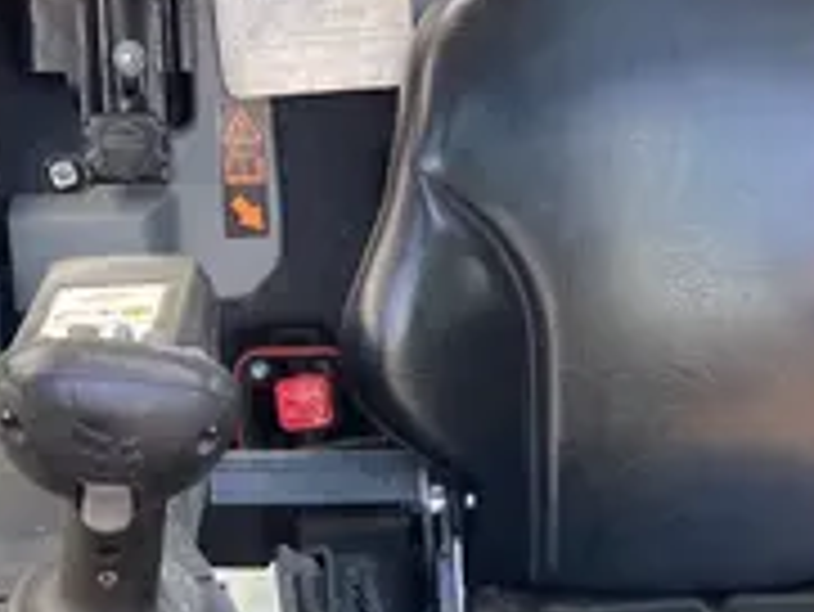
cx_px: 733
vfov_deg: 17.3
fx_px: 2000
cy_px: 412
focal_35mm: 85
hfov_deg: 22.4
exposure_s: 1/121
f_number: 1.8
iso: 50
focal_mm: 3.99
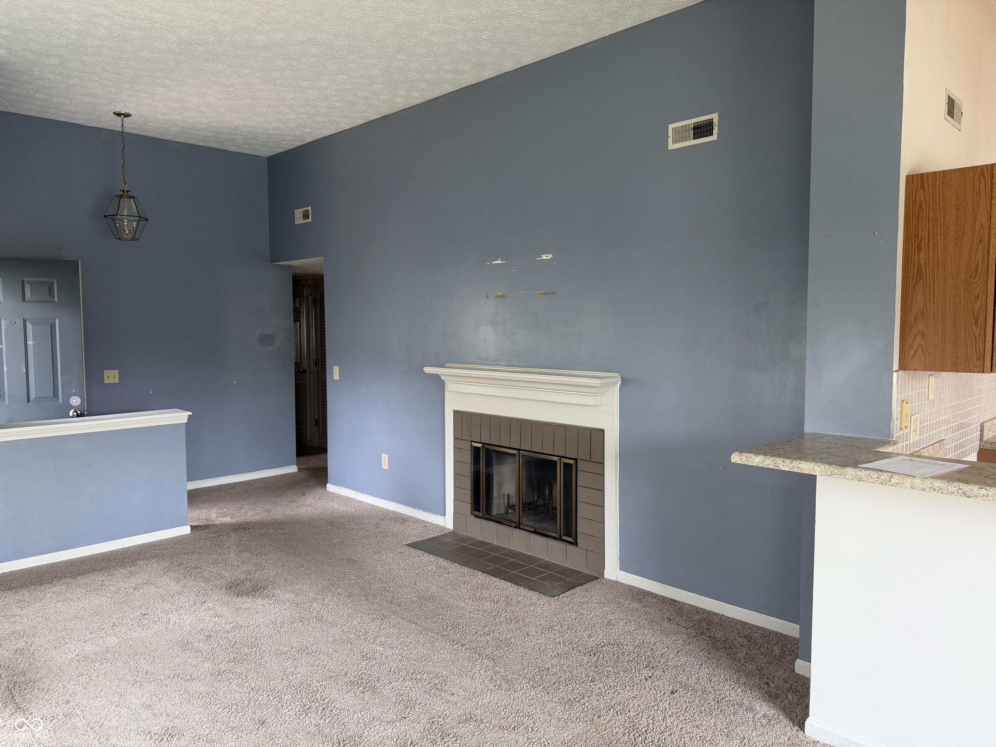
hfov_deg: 71.6
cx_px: 498
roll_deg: +0.0
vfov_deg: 56.8
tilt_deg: -4.5
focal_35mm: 24
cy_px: 374
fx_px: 691
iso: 200
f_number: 1.78
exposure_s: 1/121
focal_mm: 6.76
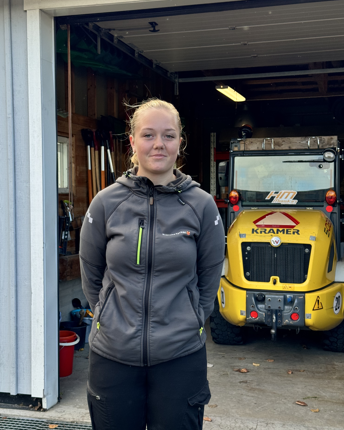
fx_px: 649
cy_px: 220
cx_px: 170
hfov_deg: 29.7
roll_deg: +0.2
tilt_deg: -1.4
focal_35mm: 51
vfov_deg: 36.7
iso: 64
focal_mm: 6.76
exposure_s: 1/588
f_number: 1.78
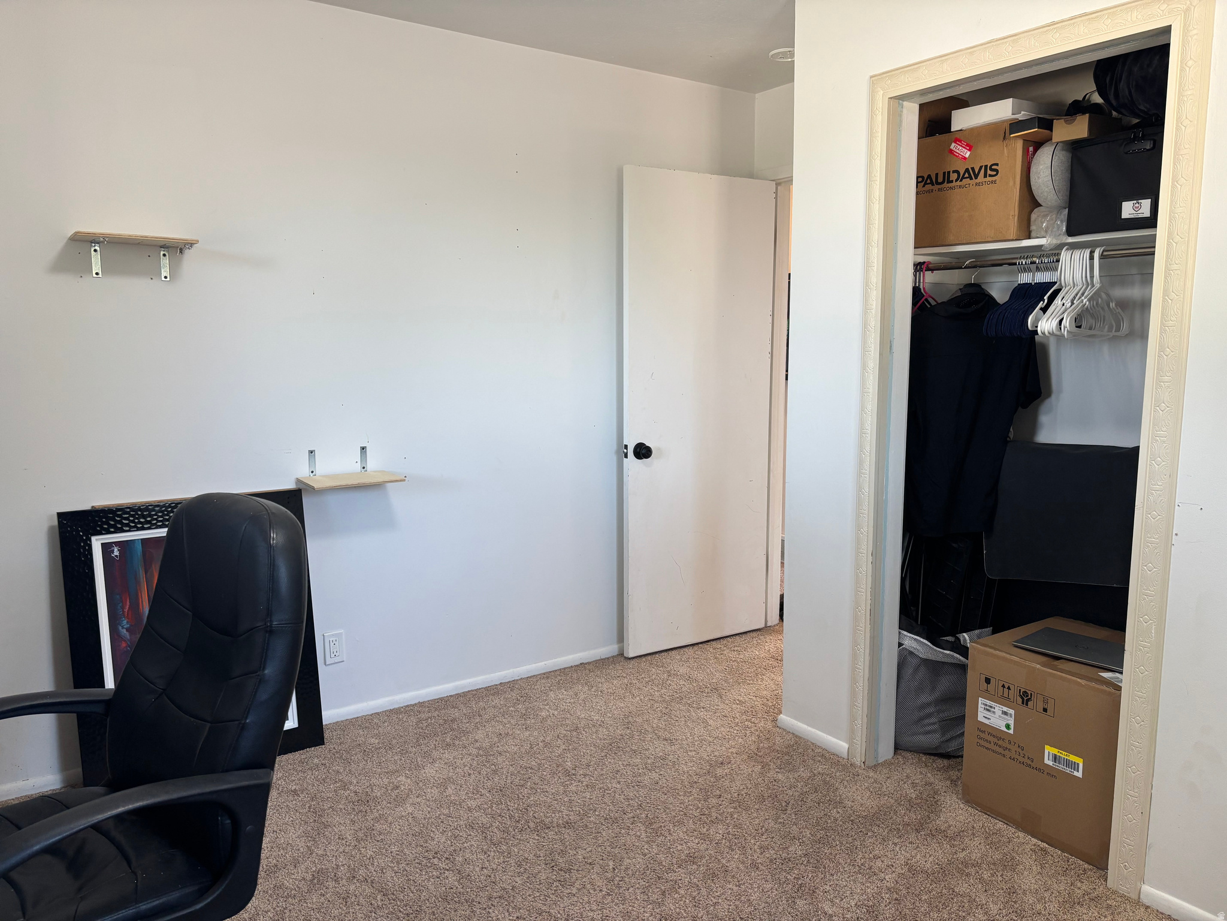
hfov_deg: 67.3
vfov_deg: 53.1
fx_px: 922
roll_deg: +0.8
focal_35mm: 26
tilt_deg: -7.0
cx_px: 614
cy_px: 460
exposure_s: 1/60
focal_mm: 5.96
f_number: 1.6
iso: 100
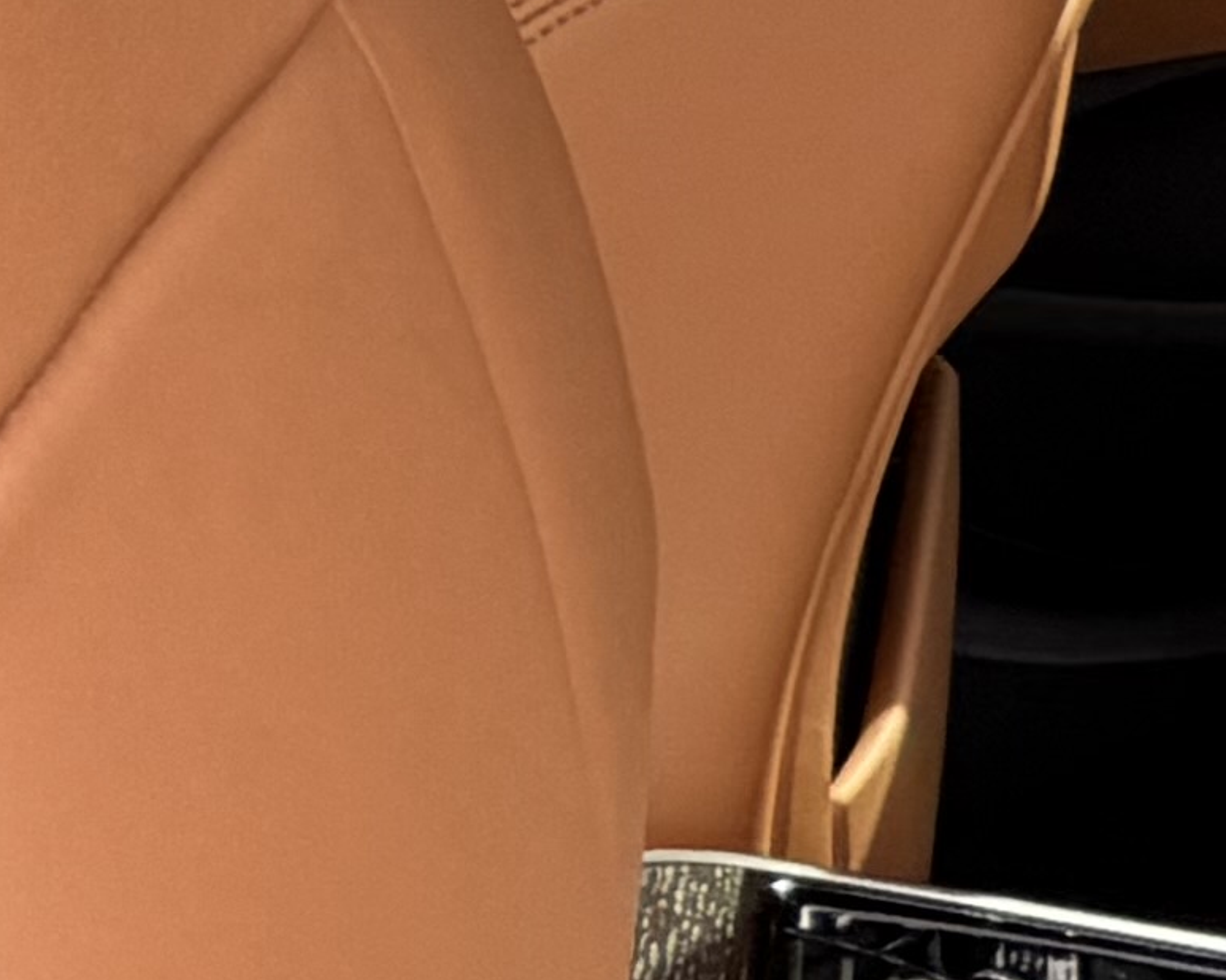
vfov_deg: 15.1
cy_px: 859
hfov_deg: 13.6
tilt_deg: -33.9
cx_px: 2964
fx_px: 3664
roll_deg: +3.6
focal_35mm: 101
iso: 125
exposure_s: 1/121
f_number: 2.2
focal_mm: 2.22
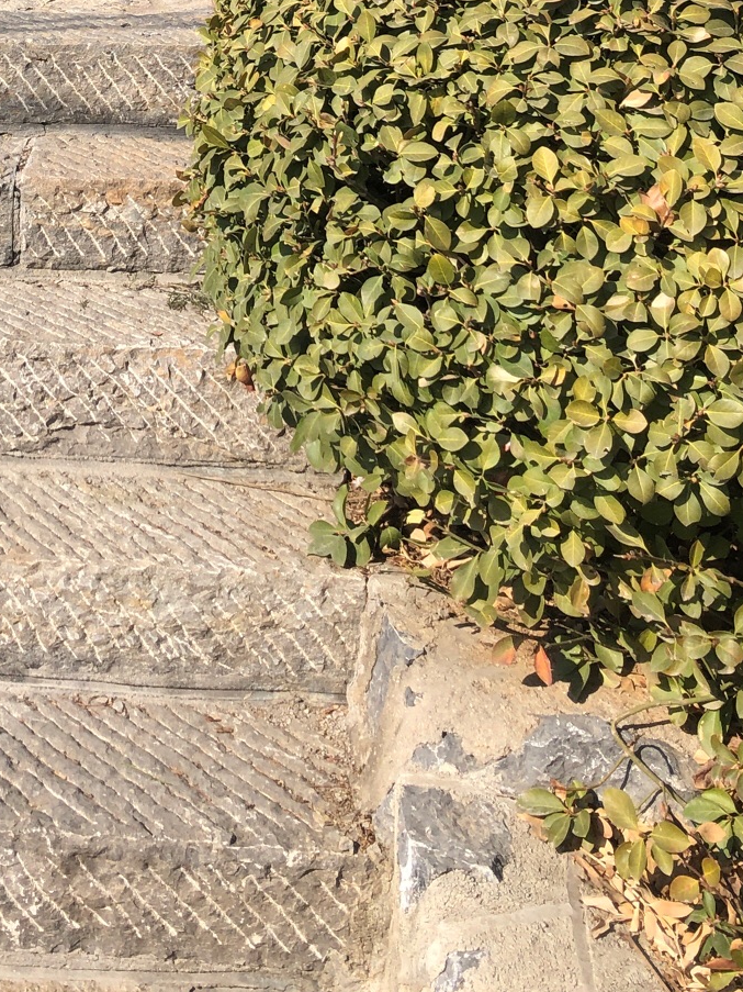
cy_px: -99
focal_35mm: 62
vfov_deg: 28.4
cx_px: 105
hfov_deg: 23.2
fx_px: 1775
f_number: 1.8
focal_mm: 3.99
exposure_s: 1/1372
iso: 20
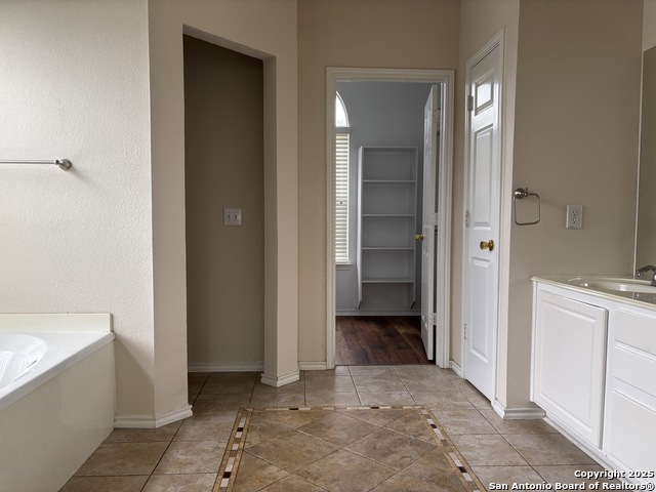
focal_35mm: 26
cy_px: 246
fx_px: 493
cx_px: 328
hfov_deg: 67.3
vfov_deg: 53.1
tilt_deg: -3.4
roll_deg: +0.1
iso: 32
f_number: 1.6
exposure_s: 1/121
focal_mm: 5.96
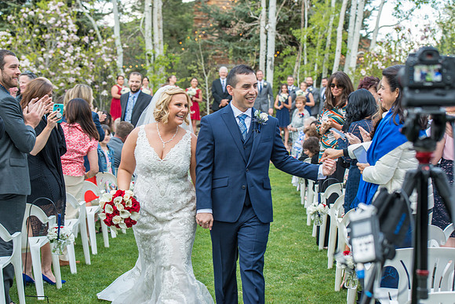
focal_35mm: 70
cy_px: 152
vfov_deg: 19.5
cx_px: 228
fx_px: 885
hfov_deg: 28.8
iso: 400
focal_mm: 70
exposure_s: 1/200
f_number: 5
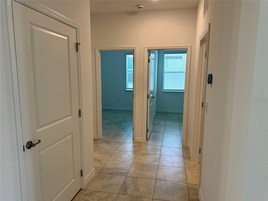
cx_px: 134
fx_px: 186
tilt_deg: -7.8
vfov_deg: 56.8
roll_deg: -0.5
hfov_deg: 71.6
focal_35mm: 24
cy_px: 100
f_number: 1.78
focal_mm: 6.86
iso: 125
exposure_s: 1/120
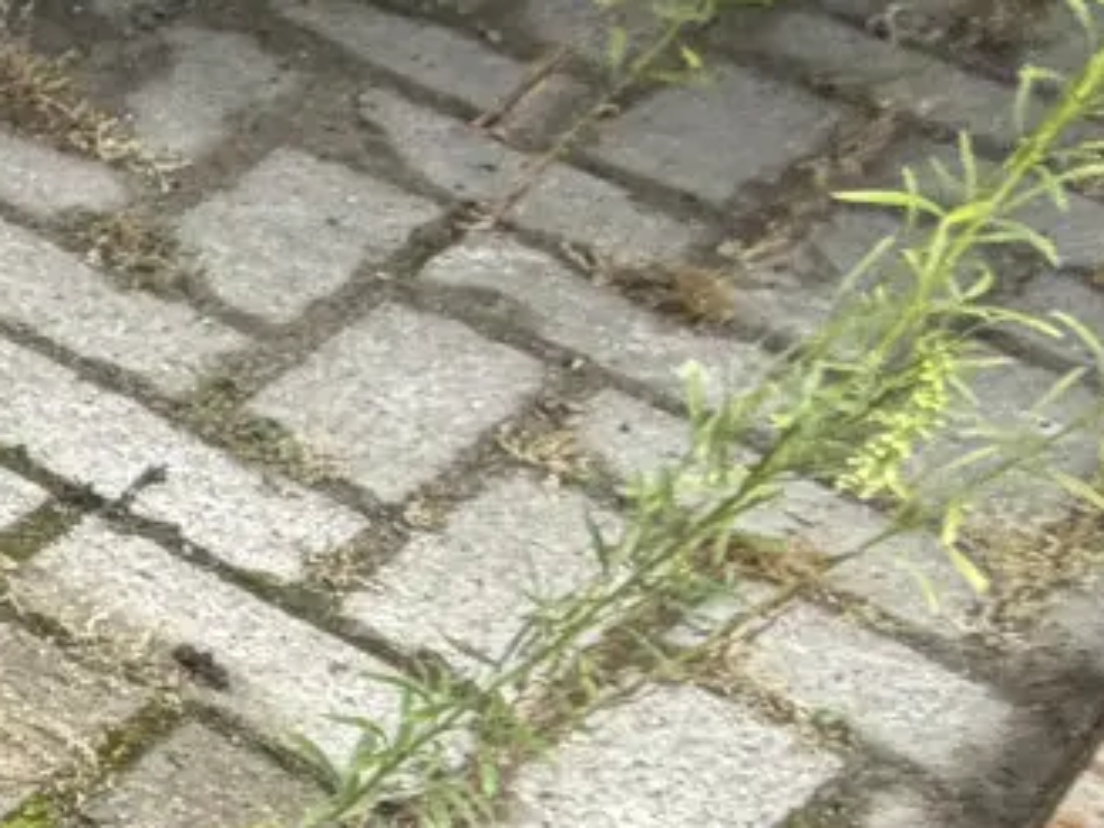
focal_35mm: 82
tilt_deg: -55.8
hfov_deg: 14.7
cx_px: -1555
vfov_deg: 15.6
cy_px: 1468
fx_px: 2615
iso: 50
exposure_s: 1/121
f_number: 2.2
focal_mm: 2.22
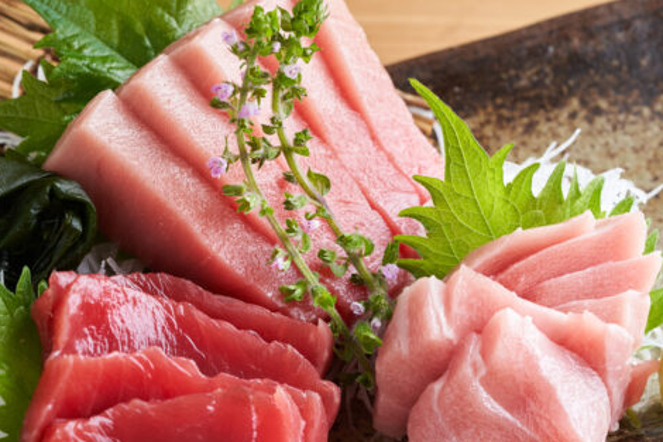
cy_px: 315
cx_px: 276
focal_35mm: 147
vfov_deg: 9.3
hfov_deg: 14.0
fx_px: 2706
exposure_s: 1/125
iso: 100
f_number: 8
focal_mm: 90
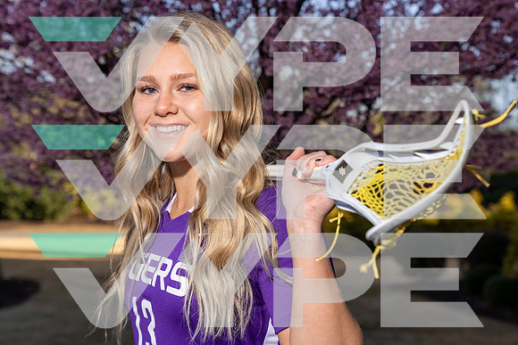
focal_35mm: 60
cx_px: 259
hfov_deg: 33.4
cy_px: 172
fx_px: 863
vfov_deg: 22.6
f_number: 5.6
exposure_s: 1/125
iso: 100
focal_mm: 60
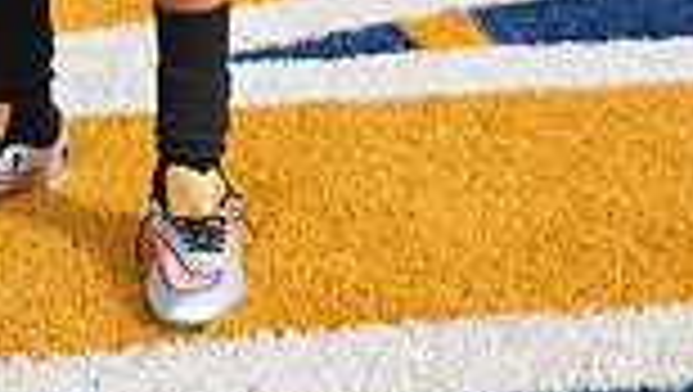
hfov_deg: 14.4
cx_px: 58
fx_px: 2704
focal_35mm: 147
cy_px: -577
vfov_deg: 7.7
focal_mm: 48
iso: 100
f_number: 7.1
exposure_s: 1/400
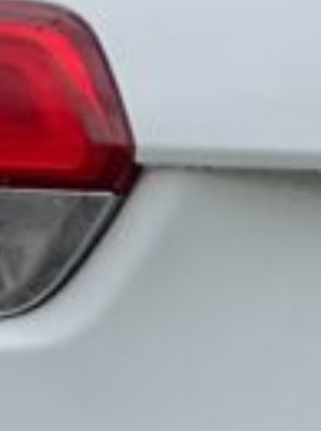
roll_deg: -0.7
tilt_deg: -18.2
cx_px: 847
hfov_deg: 6.1
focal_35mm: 229
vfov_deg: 8.4
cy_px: 726
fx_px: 2841
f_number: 1.8
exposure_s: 1/1076
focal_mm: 3
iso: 16
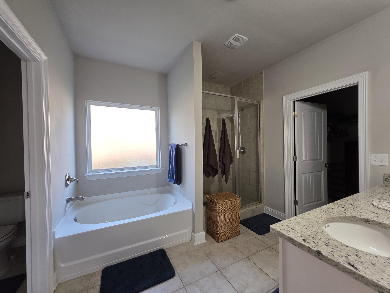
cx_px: 195
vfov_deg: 89.9
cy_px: 146
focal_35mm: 13
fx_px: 146
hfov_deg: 106.2
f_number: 1.9
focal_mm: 2.2
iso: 125
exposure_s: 1/120
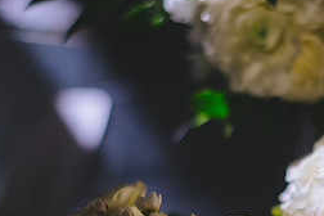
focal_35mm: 115
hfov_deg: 17.4
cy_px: 239
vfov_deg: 11.7
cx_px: 327
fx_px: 1035
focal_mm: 50
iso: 250
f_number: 2.2
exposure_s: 1/8000
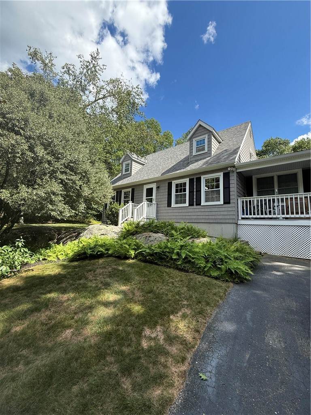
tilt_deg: +7.4
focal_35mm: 14
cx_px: 156
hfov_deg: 85.7
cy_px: 208
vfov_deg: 102.1
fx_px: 168
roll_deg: -2.5
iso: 64
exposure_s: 1/841
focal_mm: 2.22
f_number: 2.2
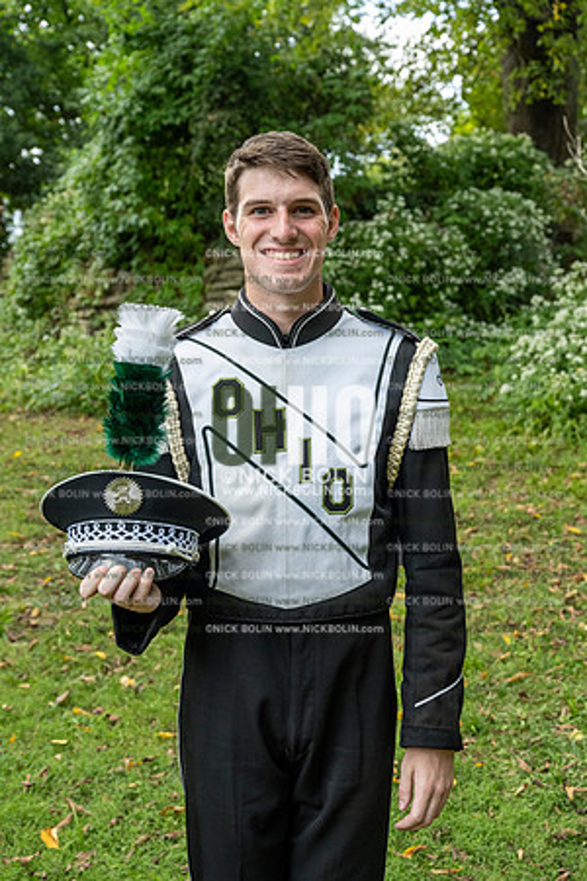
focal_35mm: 47
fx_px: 1149
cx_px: 294
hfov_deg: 28.6
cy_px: 440
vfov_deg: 41.9
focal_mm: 47
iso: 1000
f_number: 5.6
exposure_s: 1/640
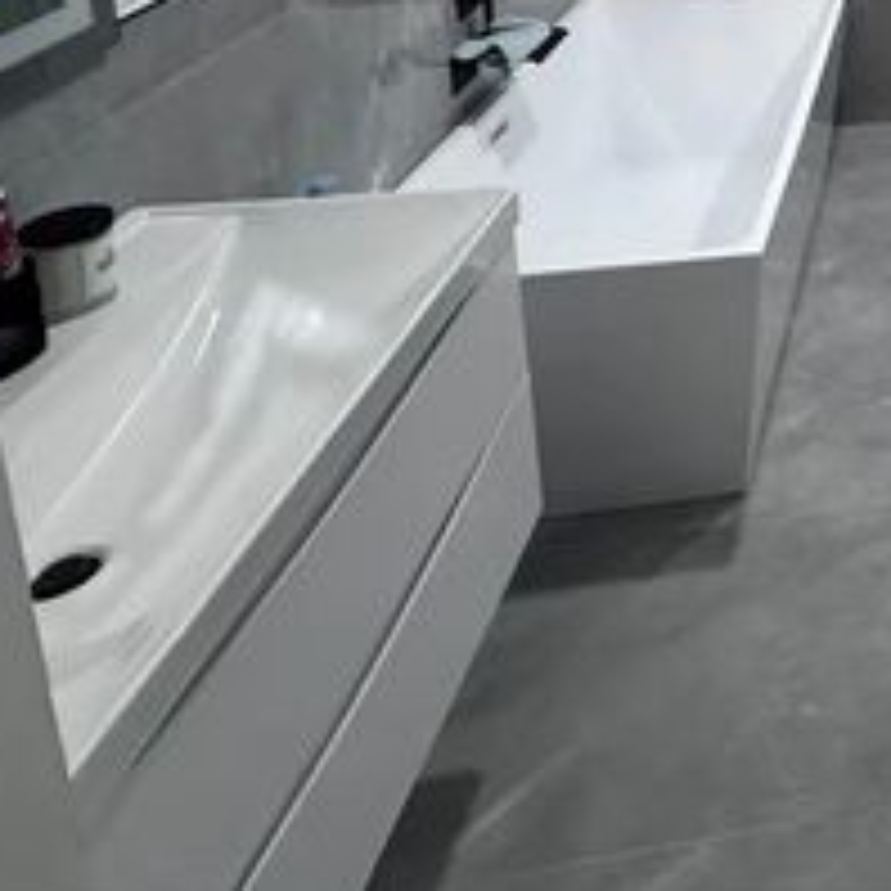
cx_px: 1228
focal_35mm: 40
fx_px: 1165
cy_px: -166
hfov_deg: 30.4
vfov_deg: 34.1
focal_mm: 2.22
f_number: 2.2
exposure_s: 1/99
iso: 320
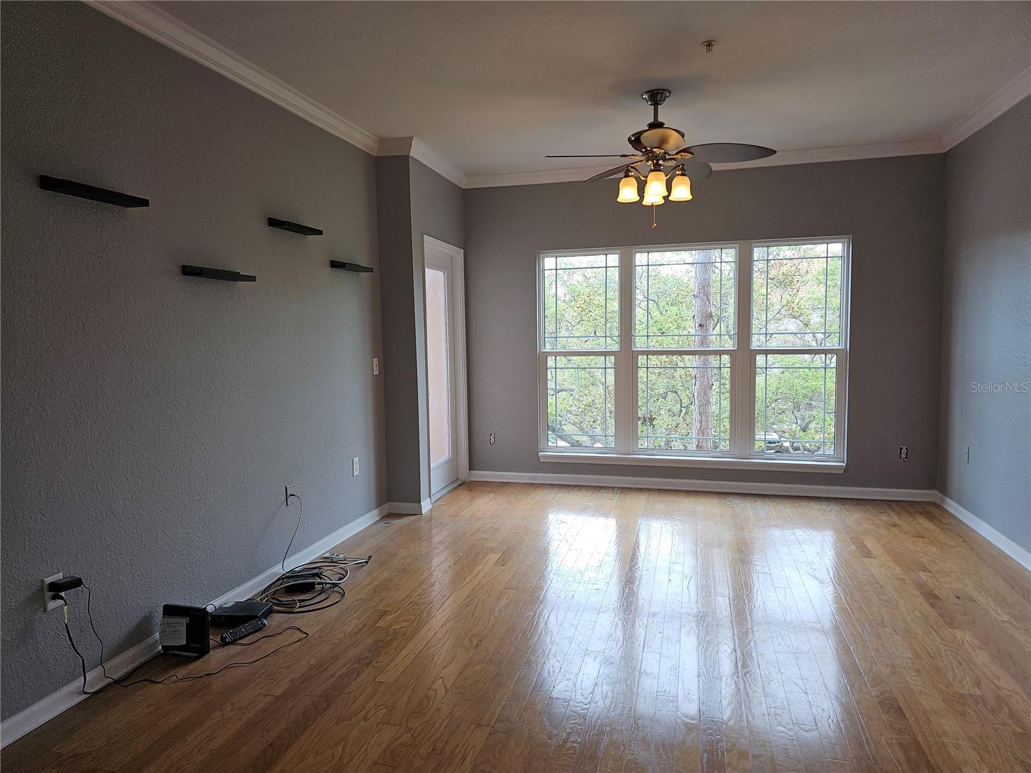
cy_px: 386
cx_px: 516
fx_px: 685
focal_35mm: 23
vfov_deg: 58.9
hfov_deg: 73.9
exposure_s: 1/60
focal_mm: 6.3
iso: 20
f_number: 1.7
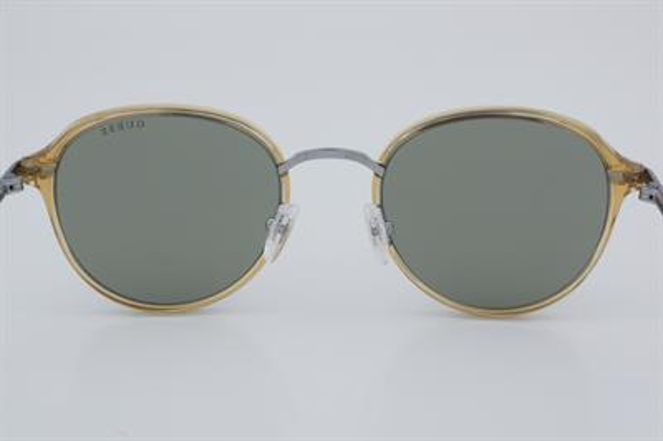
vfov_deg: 18.2
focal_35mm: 75
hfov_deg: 27.0
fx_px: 1380
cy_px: 220
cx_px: 332
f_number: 32
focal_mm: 50
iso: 100
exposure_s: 1/4
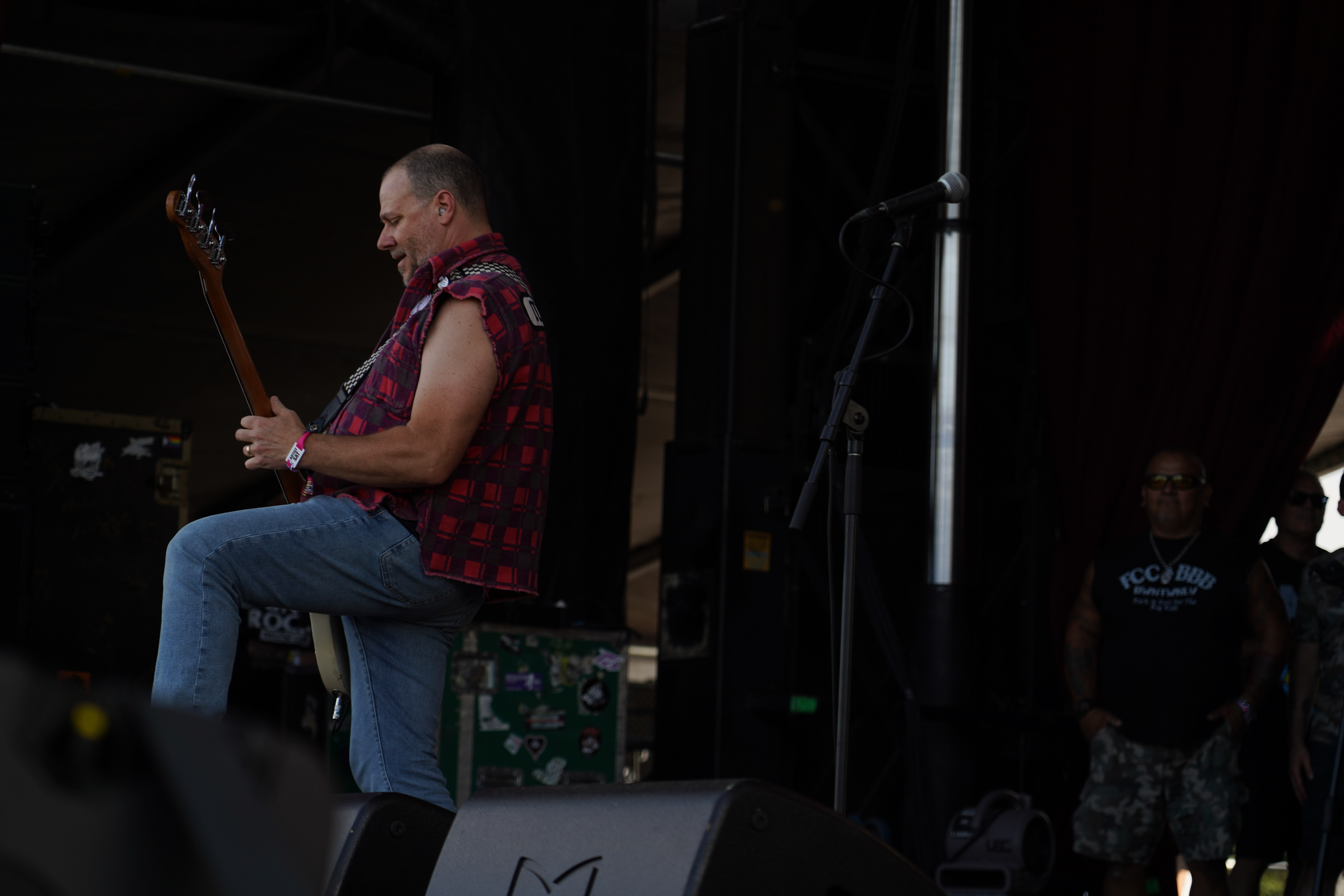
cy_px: 448
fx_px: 3920
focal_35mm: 105
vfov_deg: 13.0
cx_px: 672
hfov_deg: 19.5
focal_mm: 105
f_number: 4.5
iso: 100
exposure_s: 1/250
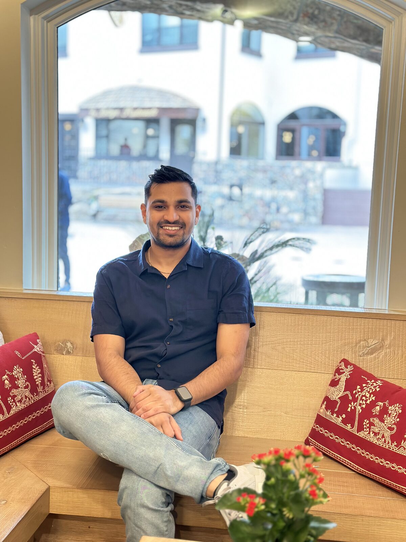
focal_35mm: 48
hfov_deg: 30.3
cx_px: 203
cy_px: 271
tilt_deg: -8.5
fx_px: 751
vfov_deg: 39.7
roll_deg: -2.4
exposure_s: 1/60
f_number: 1.78
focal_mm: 6.86
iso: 200
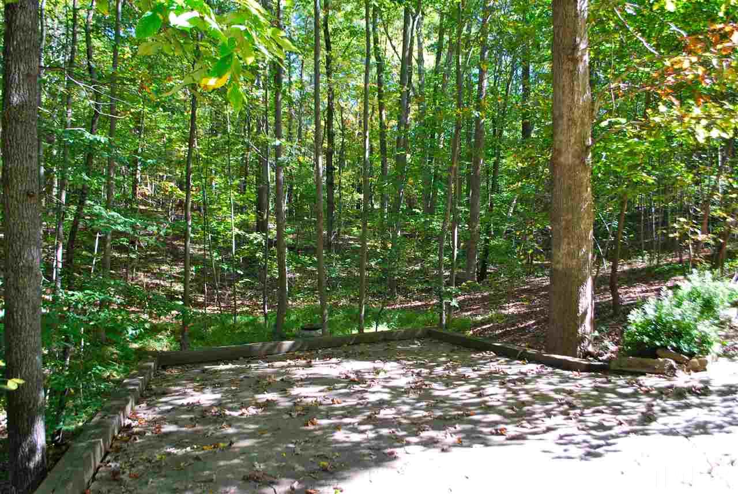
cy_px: 247
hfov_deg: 67.3
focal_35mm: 27
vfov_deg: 48.0
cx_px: 369
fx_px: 554
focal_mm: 18
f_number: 4.5
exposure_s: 1/80
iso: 200
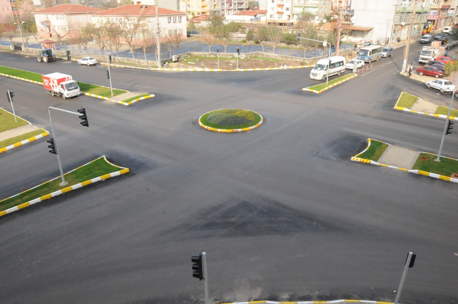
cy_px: 152
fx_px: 343
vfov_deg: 47.8
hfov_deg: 67.4
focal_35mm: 27
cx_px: 229
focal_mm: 18
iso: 3200
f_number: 20
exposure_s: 1/250
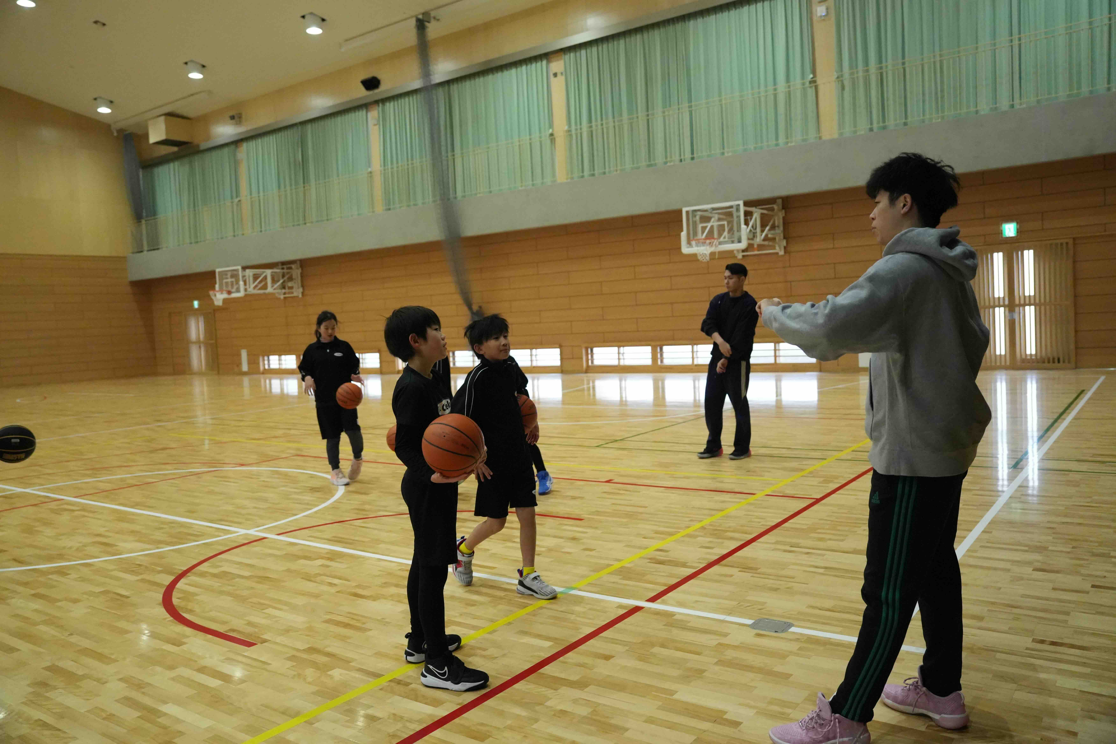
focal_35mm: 28
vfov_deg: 46.4
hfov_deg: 65.5
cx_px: 558
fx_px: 868
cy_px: 372
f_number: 3.2
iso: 10000
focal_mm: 28
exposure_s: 1/800
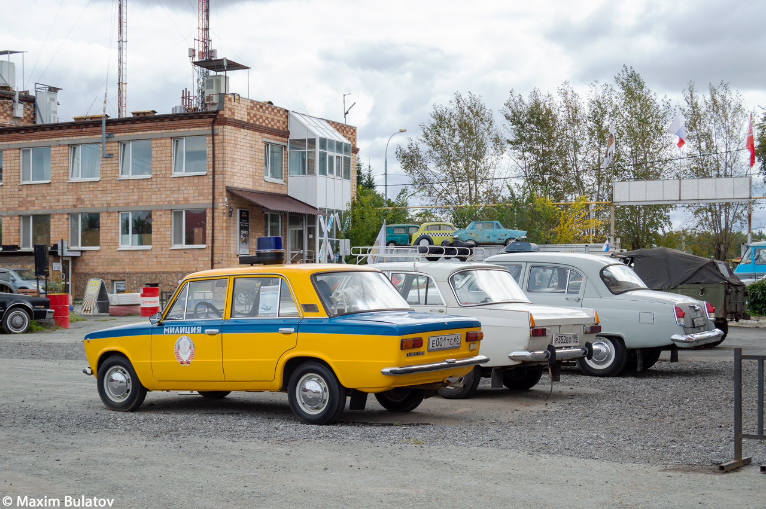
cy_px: 254
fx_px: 989
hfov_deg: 42.4
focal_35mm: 46
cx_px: 383
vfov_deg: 28.9
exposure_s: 1/400
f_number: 7.1
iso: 200
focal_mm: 31
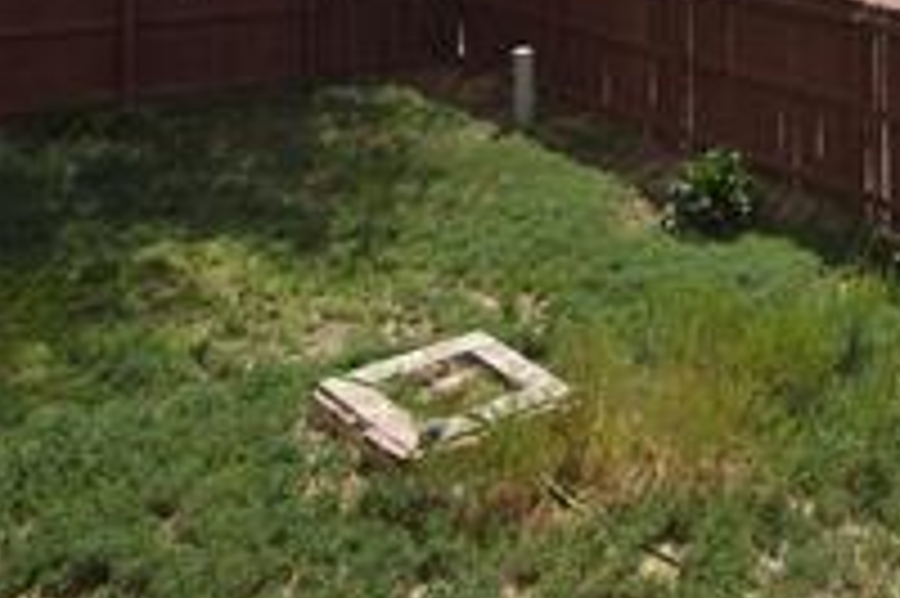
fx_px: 1199
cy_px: -330
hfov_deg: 37.6
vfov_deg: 22.4
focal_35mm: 48
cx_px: 860
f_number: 11
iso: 100
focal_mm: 10
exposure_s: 1/200
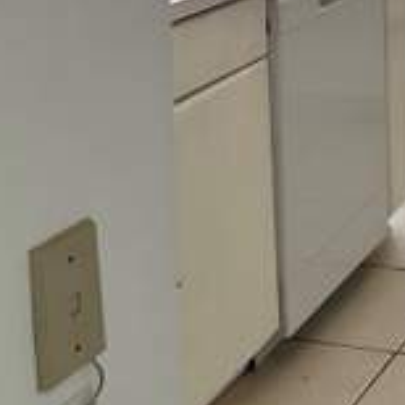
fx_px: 1165
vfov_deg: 18.6
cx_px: 531
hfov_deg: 18.3
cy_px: -87
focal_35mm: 88
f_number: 1.78
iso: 160
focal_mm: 6.86
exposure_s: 1/120
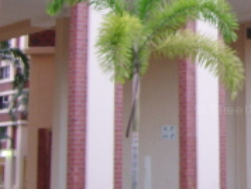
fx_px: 784
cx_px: 300
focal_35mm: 108
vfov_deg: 13.4
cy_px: -30
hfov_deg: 17.4
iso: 100
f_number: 2.8
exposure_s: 1/21
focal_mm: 5.95
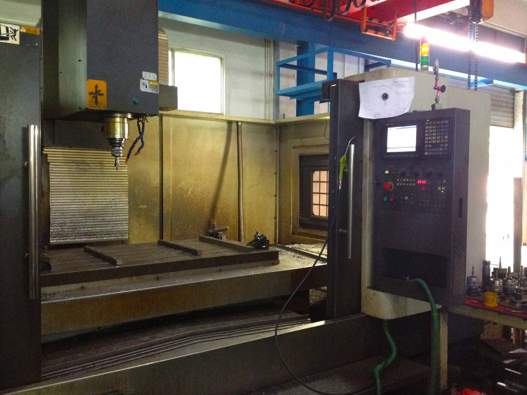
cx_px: 264
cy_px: 198
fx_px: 533
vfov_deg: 40.7
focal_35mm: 35
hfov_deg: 52.6
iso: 400
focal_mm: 4.28
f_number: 2.4
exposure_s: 1/17
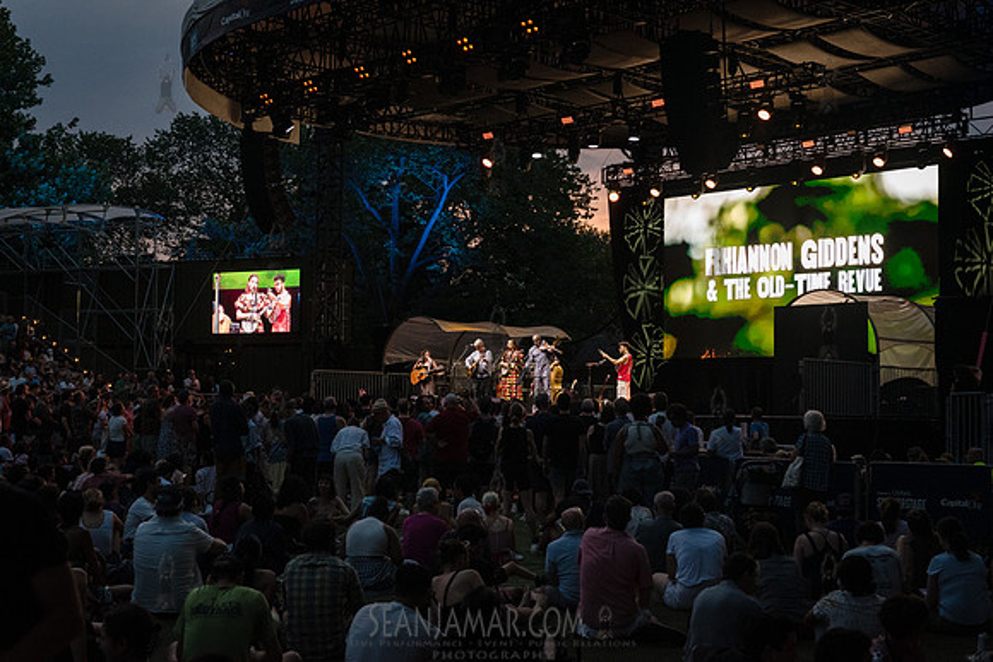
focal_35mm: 51
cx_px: 496
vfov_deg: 26.5
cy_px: 331
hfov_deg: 38.9
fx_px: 1408
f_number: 4
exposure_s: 1/320
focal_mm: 50
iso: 4000
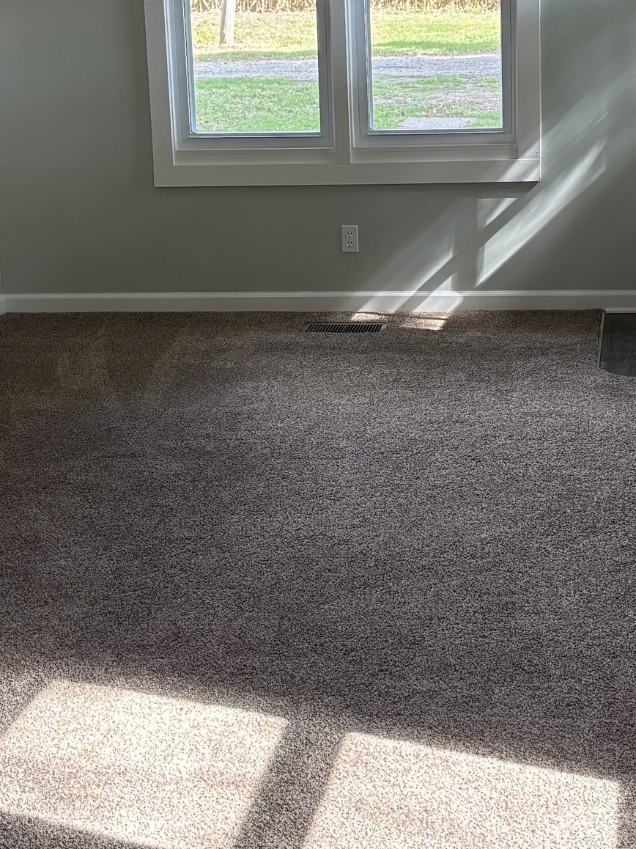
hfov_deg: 21.3
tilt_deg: -9.9
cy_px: 266
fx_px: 1691
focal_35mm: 69
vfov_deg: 27.9
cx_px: 368
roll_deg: +1.2
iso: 125
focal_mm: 5.96
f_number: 1.6
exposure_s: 1/121
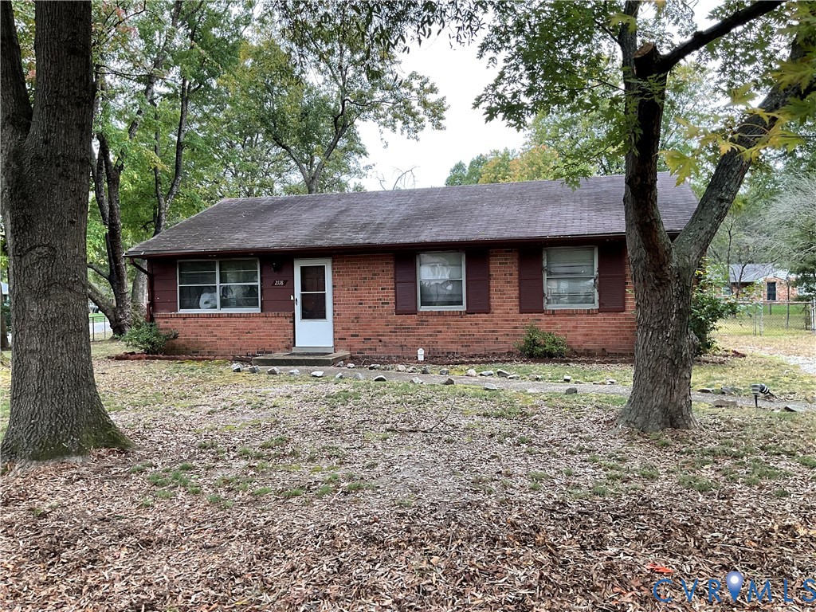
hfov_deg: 61.7
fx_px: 684
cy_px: 306
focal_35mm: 29
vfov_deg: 48.2
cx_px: 408
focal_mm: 3
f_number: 1.8
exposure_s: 1/120
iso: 25
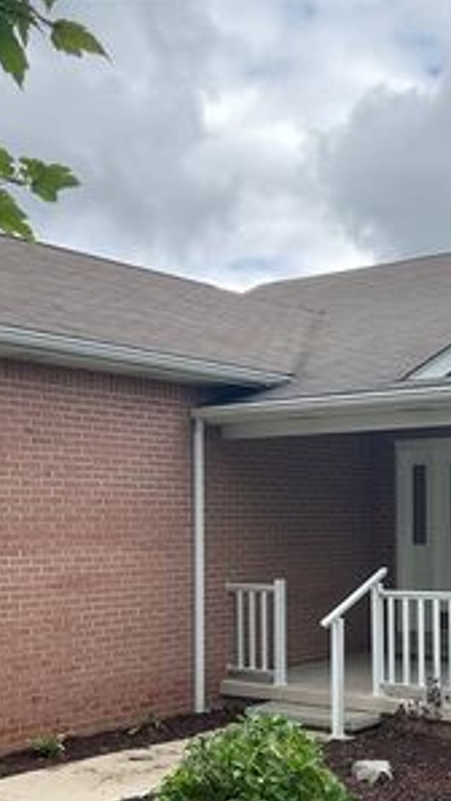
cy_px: 491
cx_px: 357
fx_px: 1125
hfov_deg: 22.4
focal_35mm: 53
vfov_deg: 38.9
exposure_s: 1/406
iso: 16
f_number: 1.8
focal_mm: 3
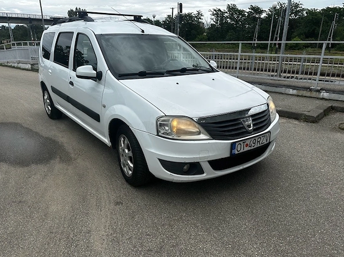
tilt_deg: -18.9
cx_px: 164
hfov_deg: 67.3
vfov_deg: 53.0
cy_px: 137
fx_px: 258
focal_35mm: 26
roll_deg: -1.0
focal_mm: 6.86
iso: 80
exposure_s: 1/5000
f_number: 1.78
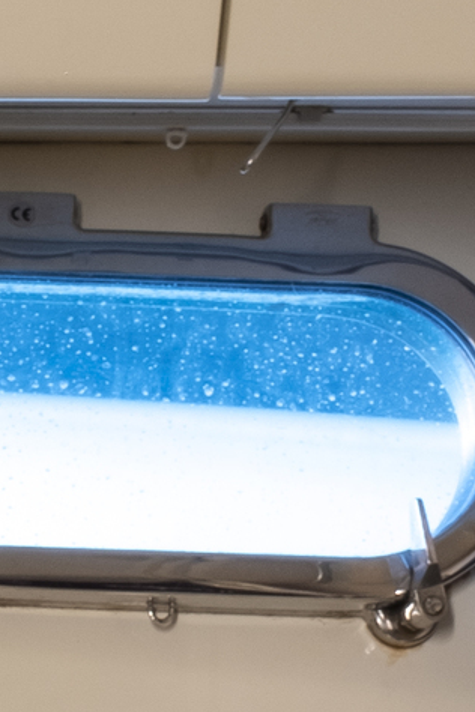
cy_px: 1083
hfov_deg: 8.0
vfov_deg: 12.3
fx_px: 3127
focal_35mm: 158
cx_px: -688
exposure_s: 1.5
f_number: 22
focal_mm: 16
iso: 160
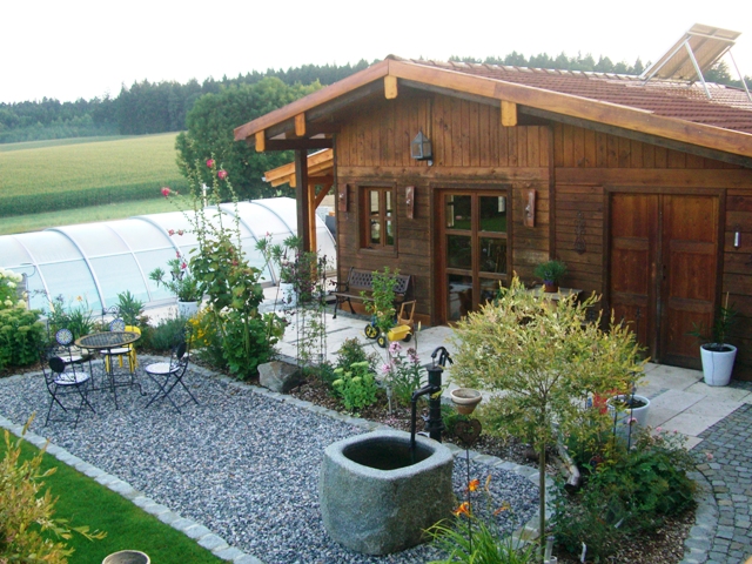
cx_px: 376
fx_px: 826
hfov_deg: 49.0
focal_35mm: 38
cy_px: 282
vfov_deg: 37.7
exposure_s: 1/80
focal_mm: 7.9
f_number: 2.8
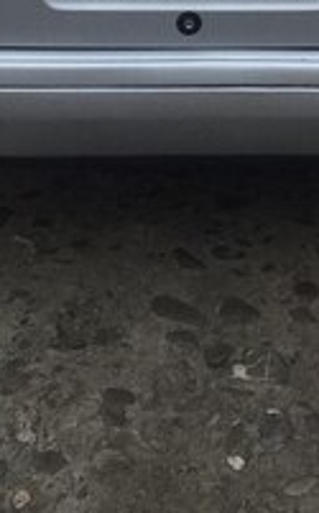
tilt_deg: -10.7
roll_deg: -1.1
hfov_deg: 17.1
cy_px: -79
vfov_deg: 24.9
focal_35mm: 76
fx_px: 1061
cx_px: 184
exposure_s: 1/33
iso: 160
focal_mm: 4.15
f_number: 2.2
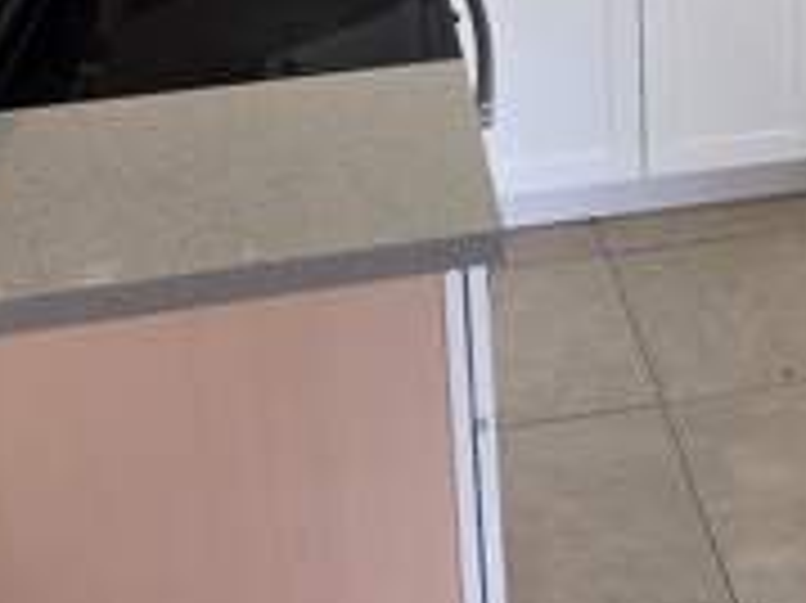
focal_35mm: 58
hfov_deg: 32.2
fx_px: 1350
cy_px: -248
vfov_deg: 21.8
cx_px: 662
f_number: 1.9
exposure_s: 1/120
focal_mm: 2.2
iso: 64
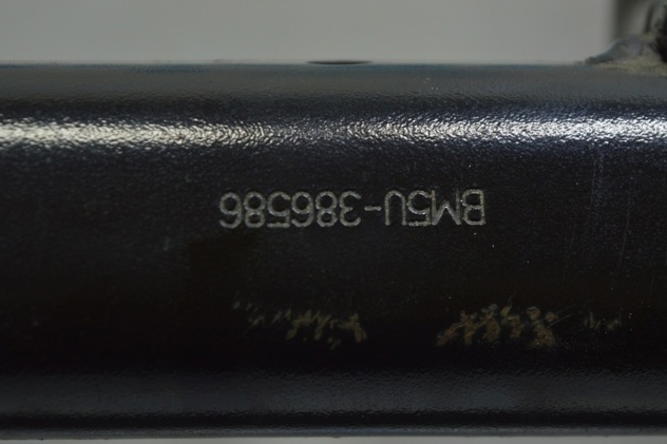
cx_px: 332
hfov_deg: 24.3
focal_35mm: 84
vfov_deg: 16.3
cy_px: 222
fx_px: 1547
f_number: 5.6
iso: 400
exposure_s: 1/40
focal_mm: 55
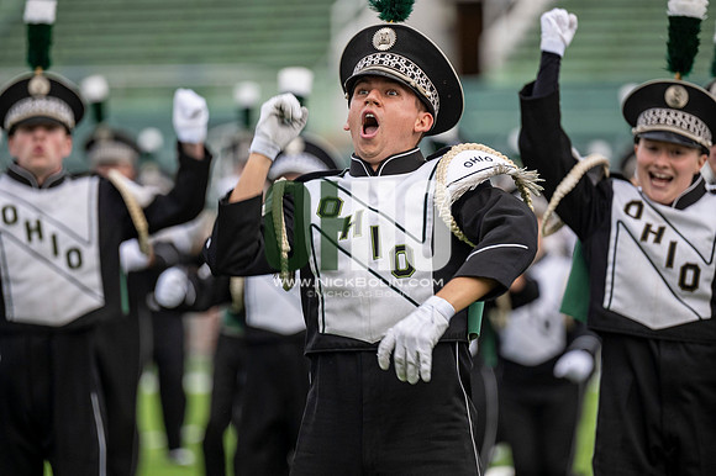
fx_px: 5963
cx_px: 358
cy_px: 238
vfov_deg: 4.6
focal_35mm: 300
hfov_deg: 6.9
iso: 250
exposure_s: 1/500
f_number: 2.8
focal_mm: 200
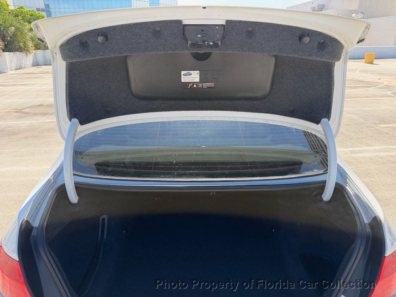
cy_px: 148
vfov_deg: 56.8
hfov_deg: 71.6
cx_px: 198
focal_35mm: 24
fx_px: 275
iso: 100
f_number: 1.78
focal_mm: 6.76
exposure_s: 1/1292
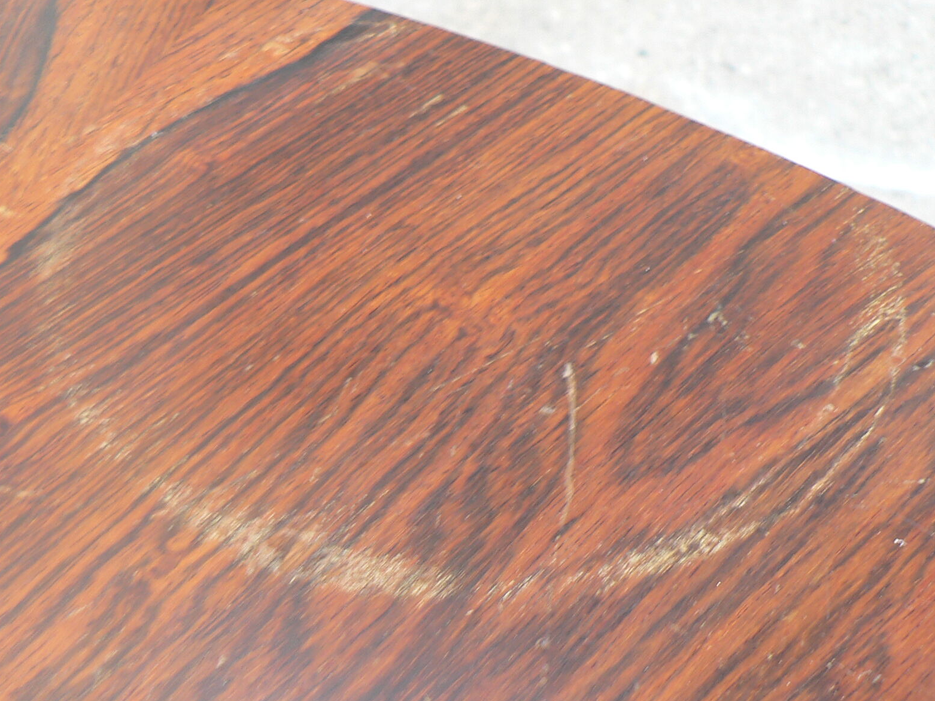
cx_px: 365
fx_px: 1594
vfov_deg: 24.5
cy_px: 540
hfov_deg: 32.6
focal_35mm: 59
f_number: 2.8
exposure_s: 1/30
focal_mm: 6
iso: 80
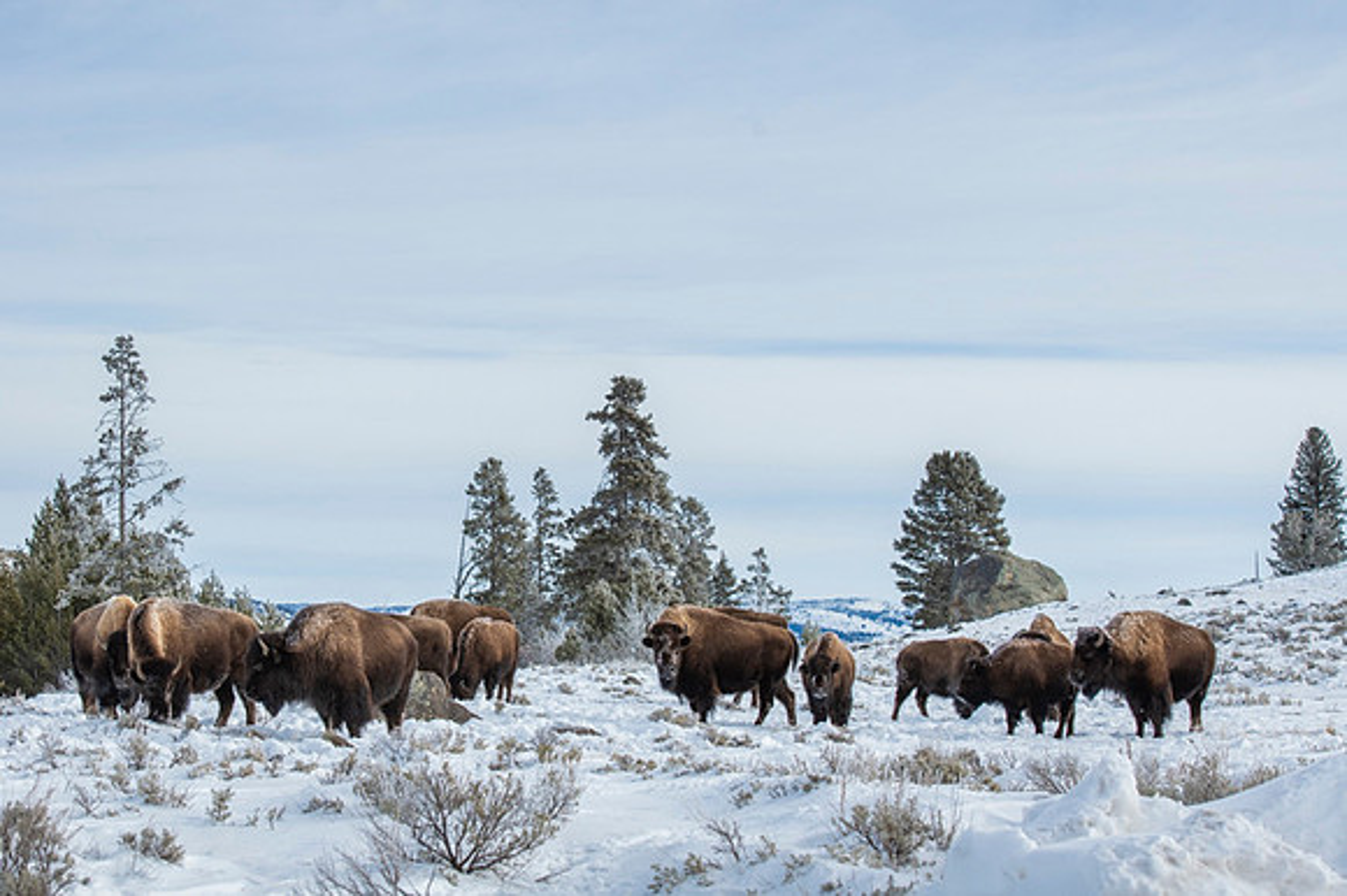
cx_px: 521
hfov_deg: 23.6
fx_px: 3217
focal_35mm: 86
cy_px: 449
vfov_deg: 15.9
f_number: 9
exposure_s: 1/640
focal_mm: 70
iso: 320
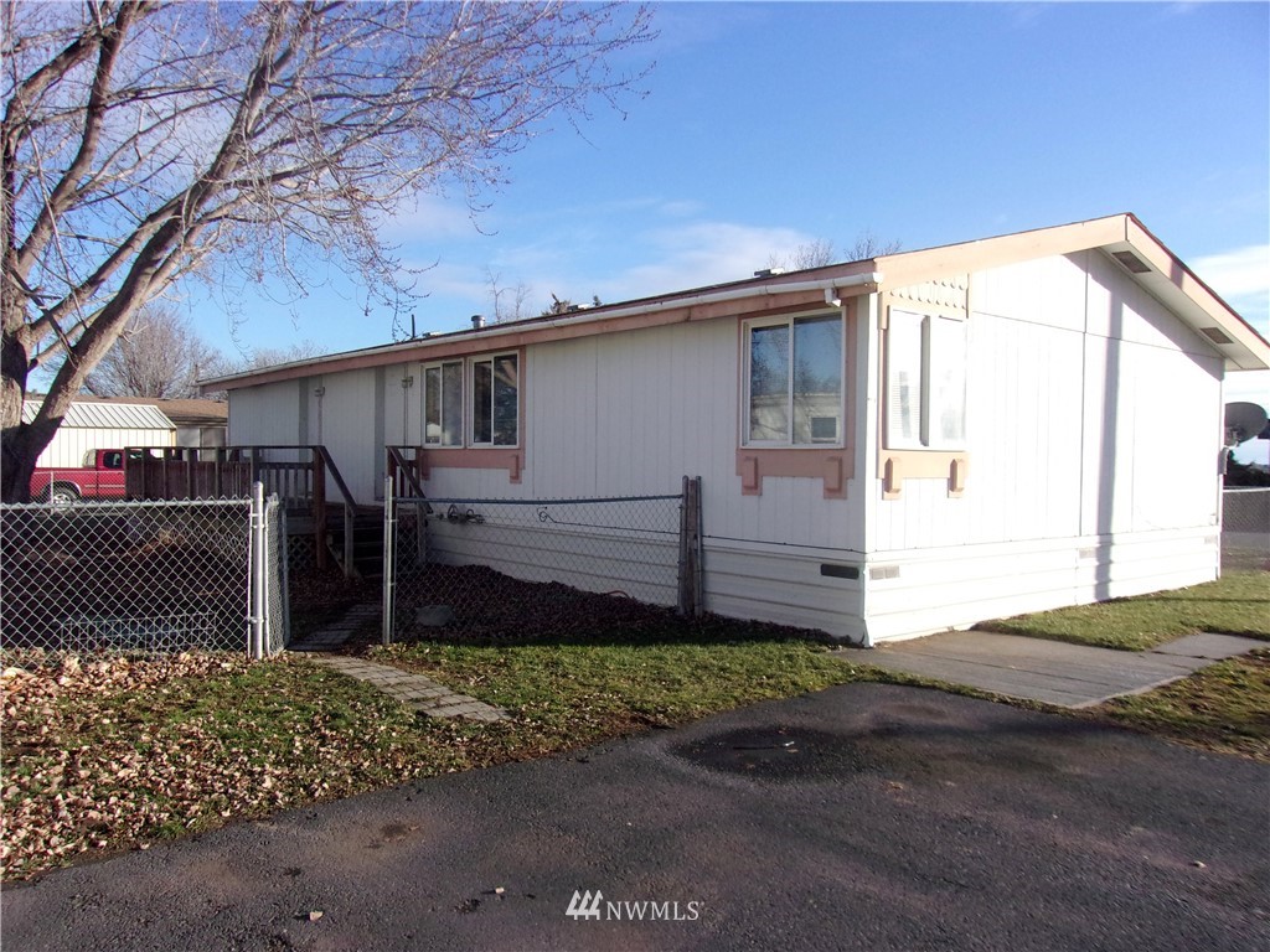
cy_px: 476
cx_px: 635
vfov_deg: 51.4
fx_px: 991
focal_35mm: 27
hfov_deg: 65.3
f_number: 10.4
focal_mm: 4.9
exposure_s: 1/160
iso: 200
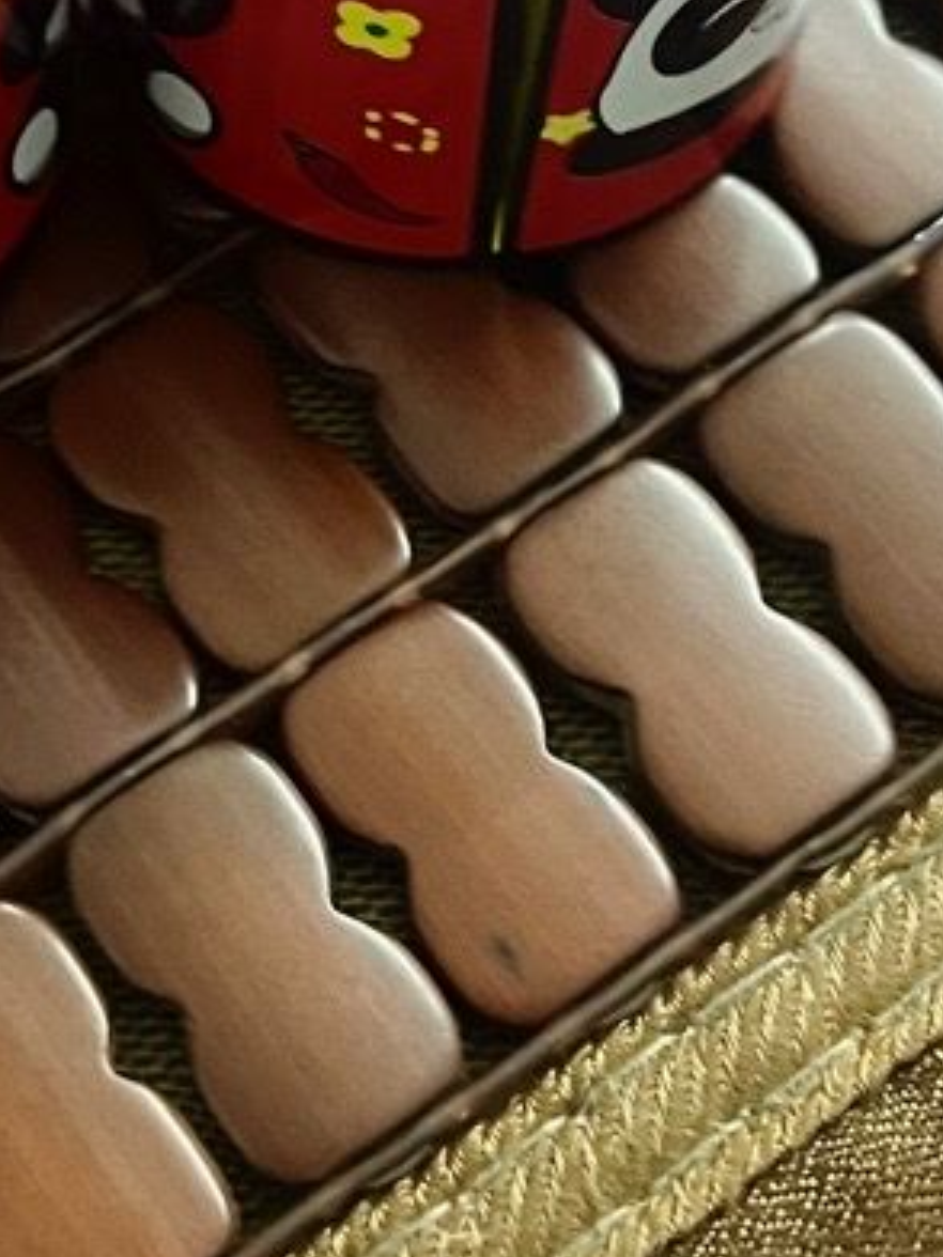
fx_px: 3087
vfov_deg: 22.5
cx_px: 90
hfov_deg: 17.1
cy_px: 138
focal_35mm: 85
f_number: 1.5
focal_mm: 5.7
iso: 320
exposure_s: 1/60
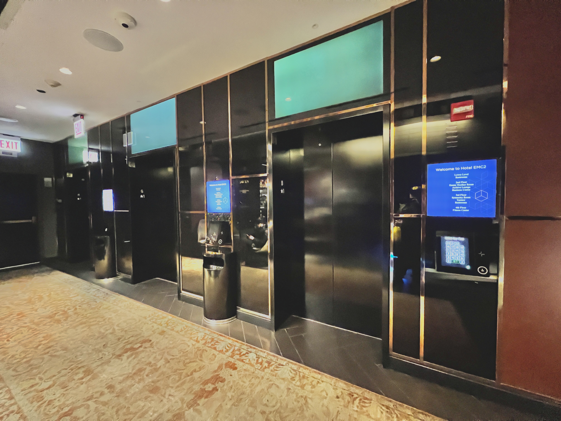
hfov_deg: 106.2
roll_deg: +0.6
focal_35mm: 13
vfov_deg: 89.9
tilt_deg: -1.9
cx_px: 280
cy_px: 210
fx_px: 211
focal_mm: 1.57
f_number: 1.8
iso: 2500
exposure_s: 1/16
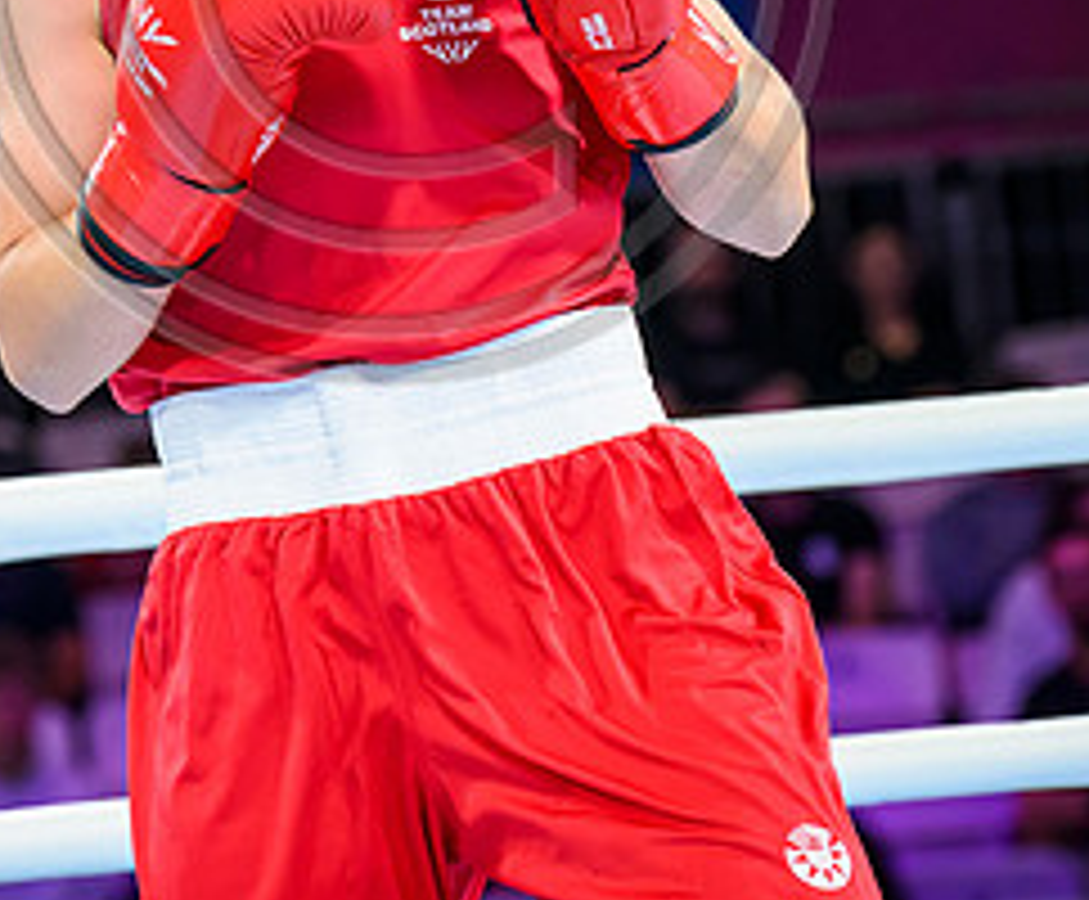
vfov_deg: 6.3
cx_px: 386
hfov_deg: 7.6
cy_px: -27
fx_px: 8163
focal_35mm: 250
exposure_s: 1/1600
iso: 2500
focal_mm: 89
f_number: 3.2
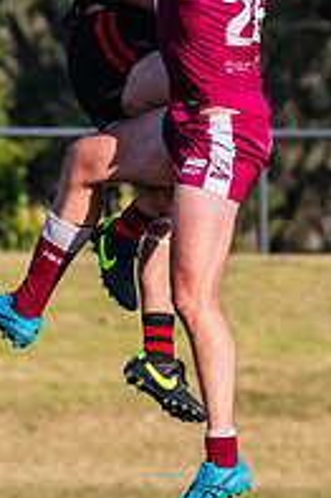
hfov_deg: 0.7
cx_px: 143
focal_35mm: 1957
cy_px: 223
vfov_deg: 1.1
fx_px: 27036
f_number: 9
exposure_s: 1/1600
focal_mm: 420
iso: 800
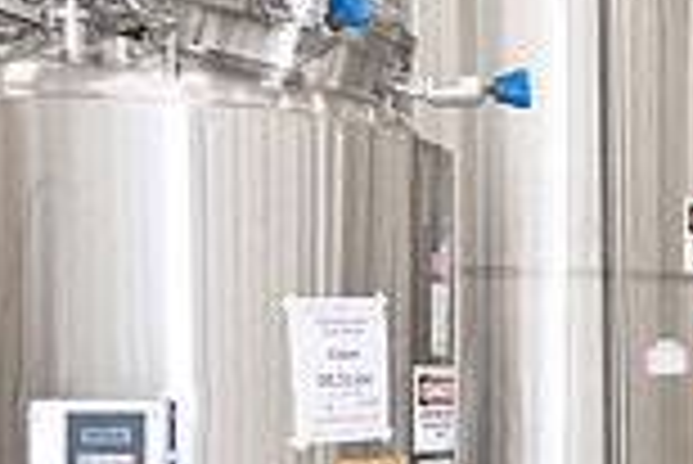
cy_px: 403
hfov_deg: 18.5
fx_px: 1792
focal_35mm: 93
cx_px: 1134
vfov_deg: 14.6
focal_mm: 24
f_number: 3.5
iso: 800
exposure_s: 1/200
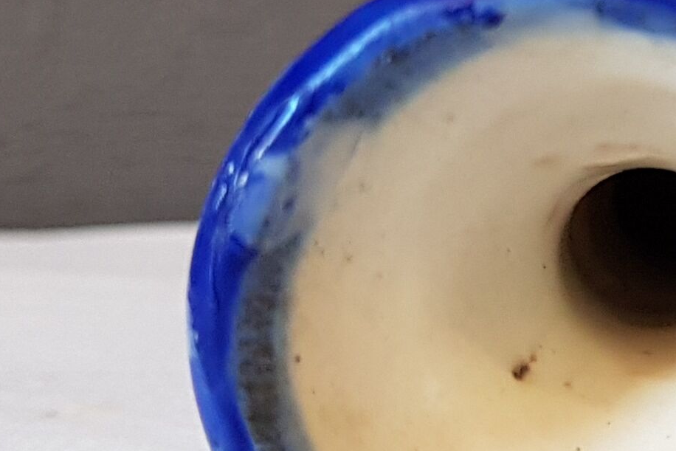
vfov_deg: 11.5
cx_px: 1126
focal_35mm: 119
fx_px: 2235
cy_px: 275
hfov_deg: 15.4
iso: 160
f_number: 1.7
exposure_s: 1/50
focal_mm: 4.2
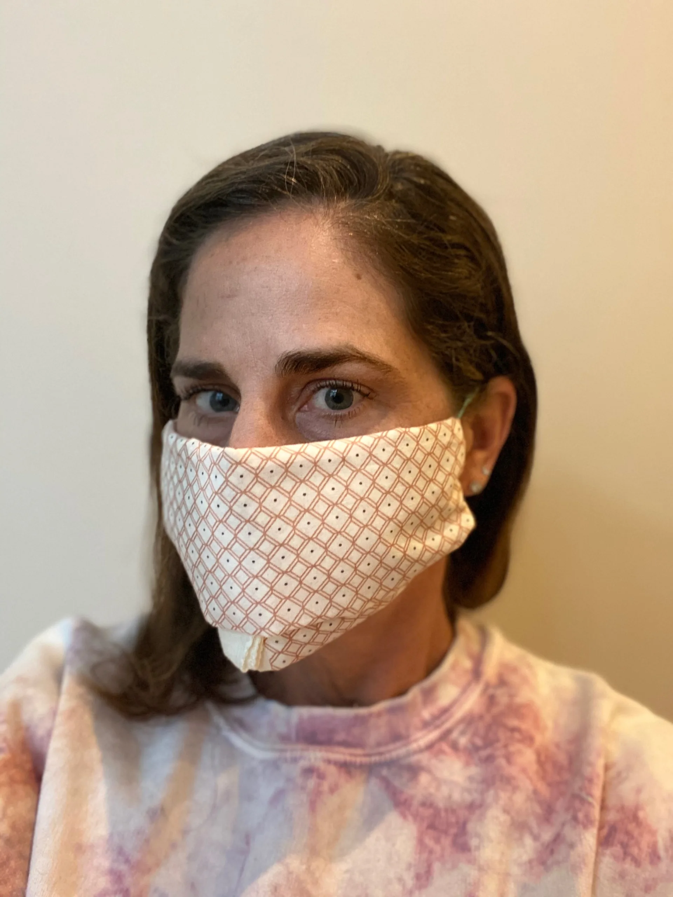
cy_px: 448
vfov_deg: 60.0
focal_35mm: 30
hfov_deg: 46.8
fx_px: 778
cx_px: 336
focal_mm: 2.71
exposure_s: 1/40
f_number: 2.2
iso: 320
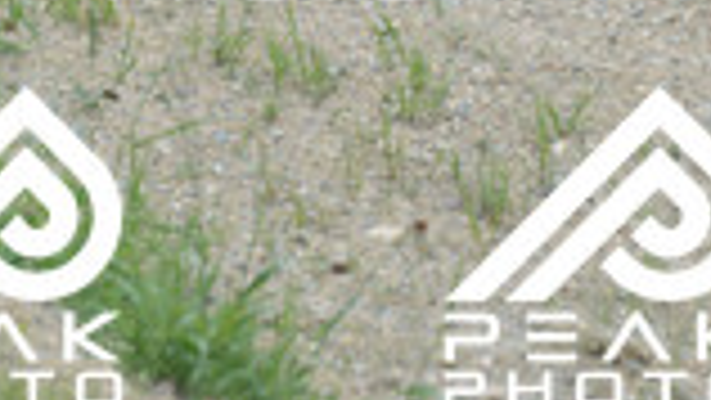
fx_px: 9731
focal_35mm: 516
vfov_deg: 2.4
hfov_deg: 4.2
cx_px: 284
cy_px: -191
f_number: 6.3
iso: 1000
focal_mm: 195
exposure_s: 1/1250
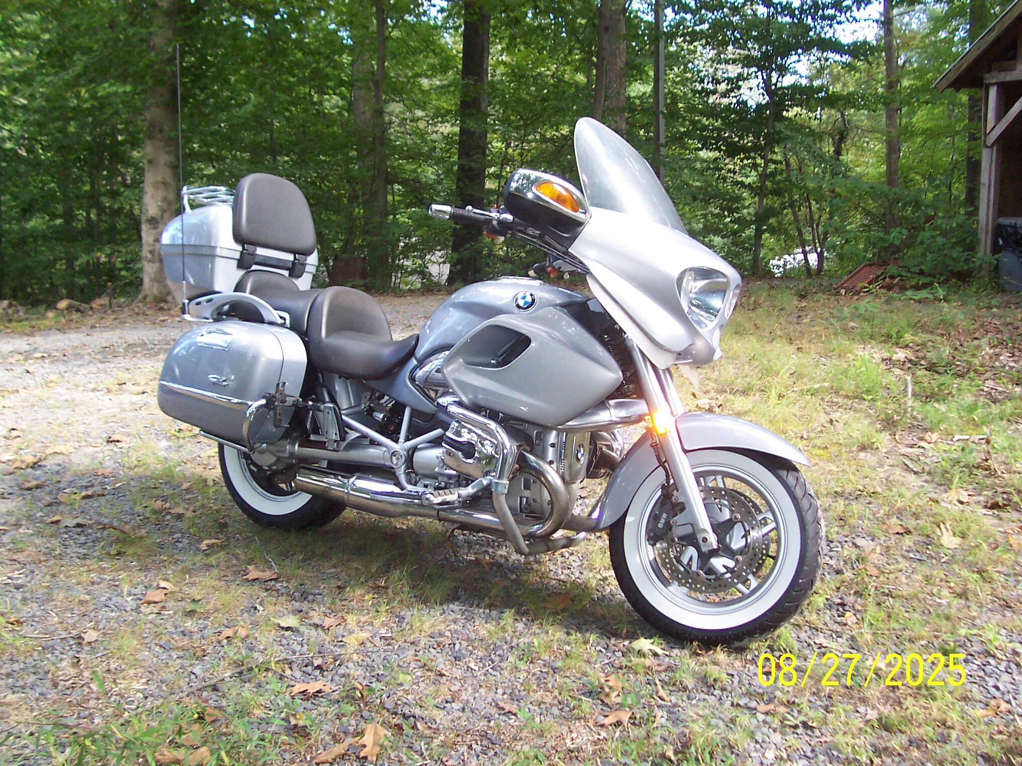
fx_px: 1092
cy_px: 383
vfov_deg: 38.7
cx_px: 511
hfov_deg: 50.1
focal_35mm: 37
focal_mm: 5.6
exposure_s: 1/90
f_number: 2.8
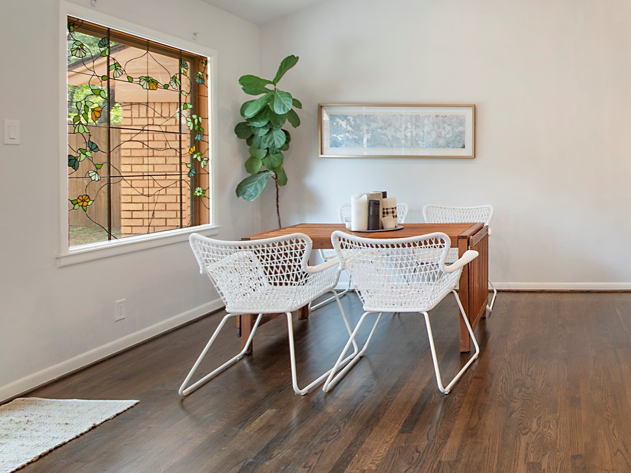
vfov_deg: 50.4
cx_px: 562
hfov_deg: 56.7
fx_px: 492
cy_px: 158
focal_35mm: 27
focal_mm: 10
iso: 100
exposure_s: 1/3
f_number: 11
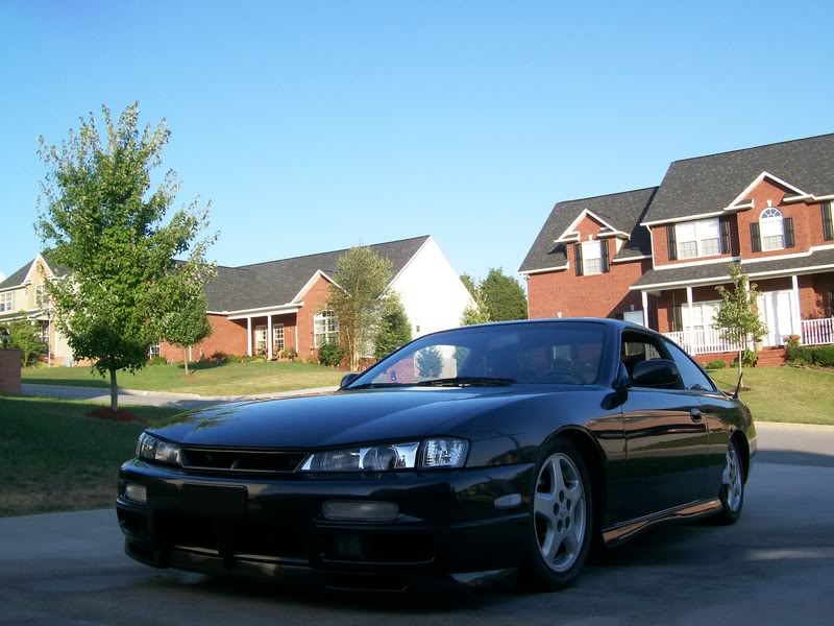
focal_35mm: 36
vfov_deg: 39.7
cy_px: 313
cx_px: 417
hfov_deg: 51.4
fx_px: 867
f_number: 2.7
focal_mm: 6
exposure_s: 1/256
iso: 80
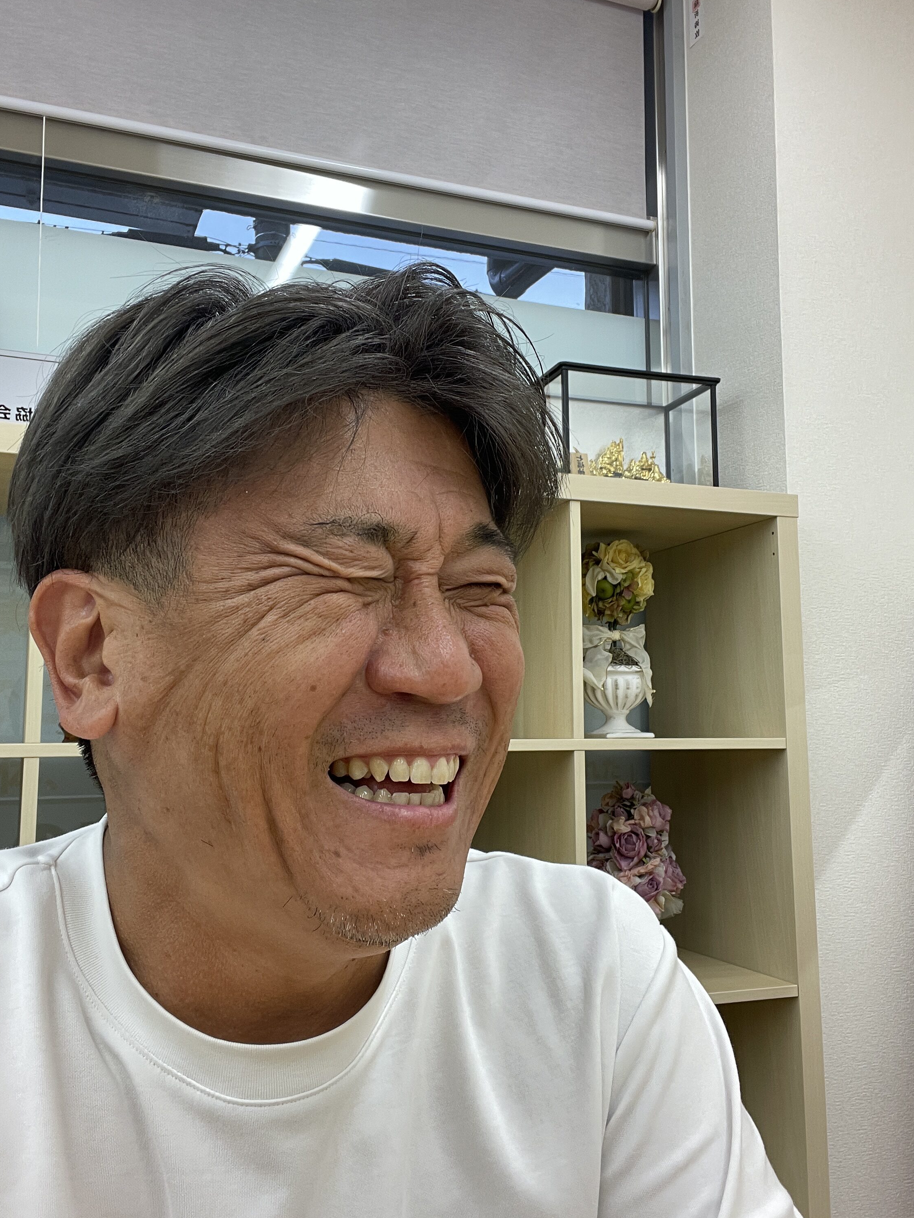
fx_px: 1091
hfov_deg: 45.4
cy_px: 605
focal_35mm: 31
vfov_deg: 58.4
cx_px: 456
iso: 100
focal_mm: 2.71
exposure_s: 1/60
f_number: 2.2
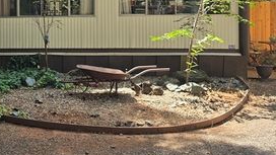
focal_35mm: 59
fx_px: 432
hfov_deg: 33.2
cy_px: 14
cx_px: 17
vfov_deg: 20.0
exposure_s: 1/187
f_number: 1.7
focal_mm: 6.3
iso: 12
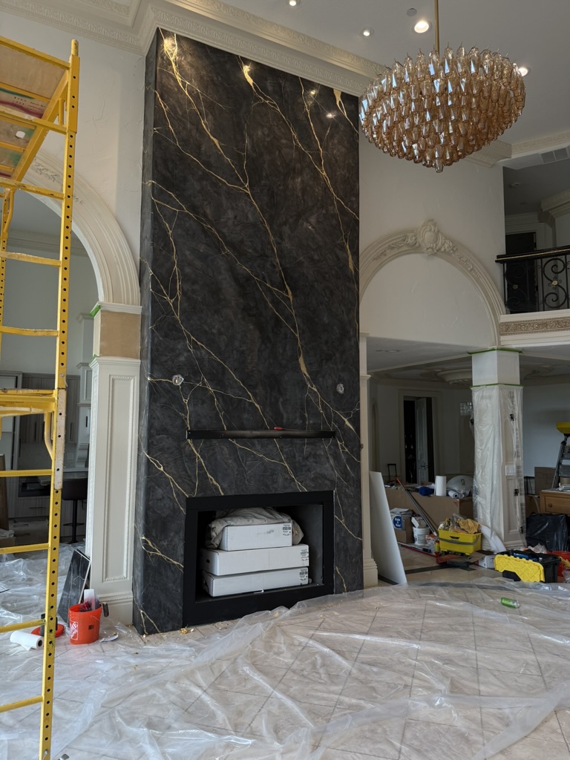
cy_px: 380
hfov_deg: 56.8
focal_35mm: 24
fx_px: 527
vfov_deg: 71.6
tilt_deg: +6.5
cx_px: 285
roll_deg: -0.1
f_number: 1.78
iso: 100
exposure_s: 1/120
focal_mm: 6.76
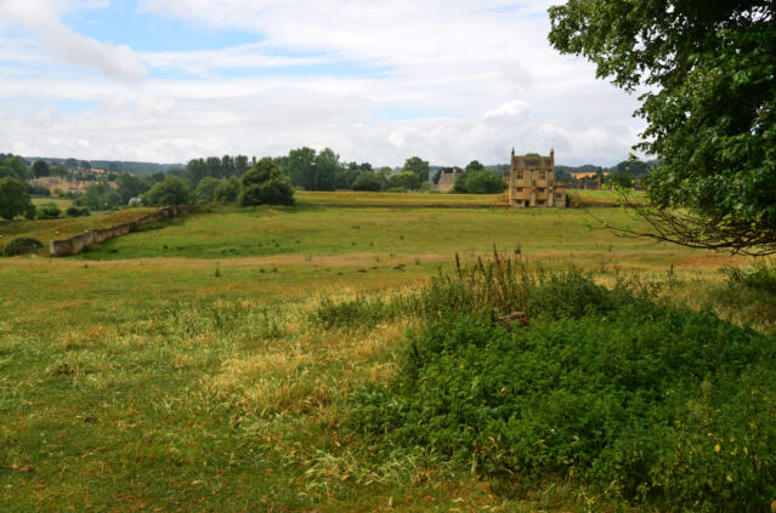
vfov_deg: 34.1
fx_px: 839
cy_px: 256
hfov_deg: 49.6
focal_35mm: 39
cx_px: 388
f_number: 16
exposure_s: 1/125
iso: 200
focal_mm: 26
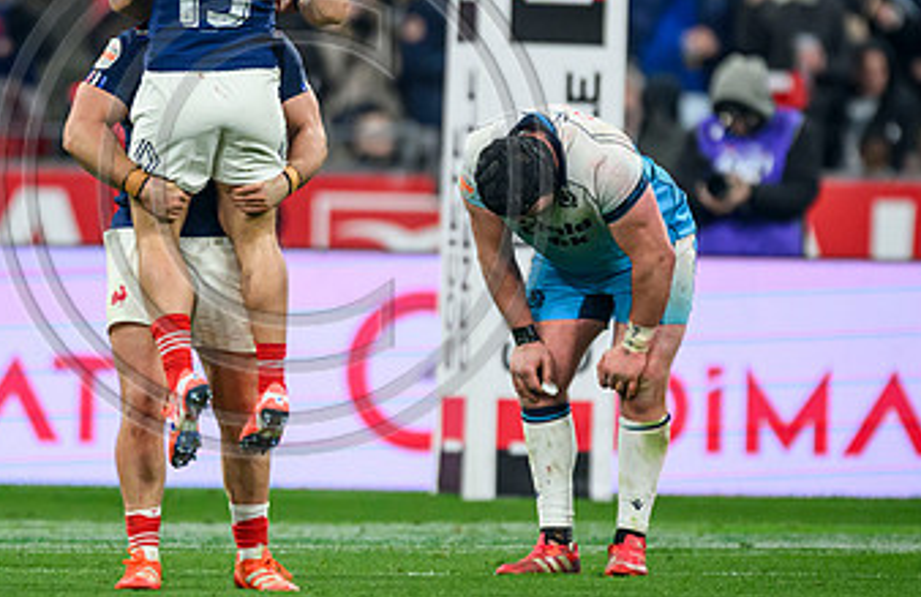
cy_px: 219
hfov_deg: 1.7
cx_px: 300
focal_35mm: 1238
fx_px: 31398
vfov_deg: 1.1
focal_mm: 560
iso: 3200
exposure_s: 1/1600
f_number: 4
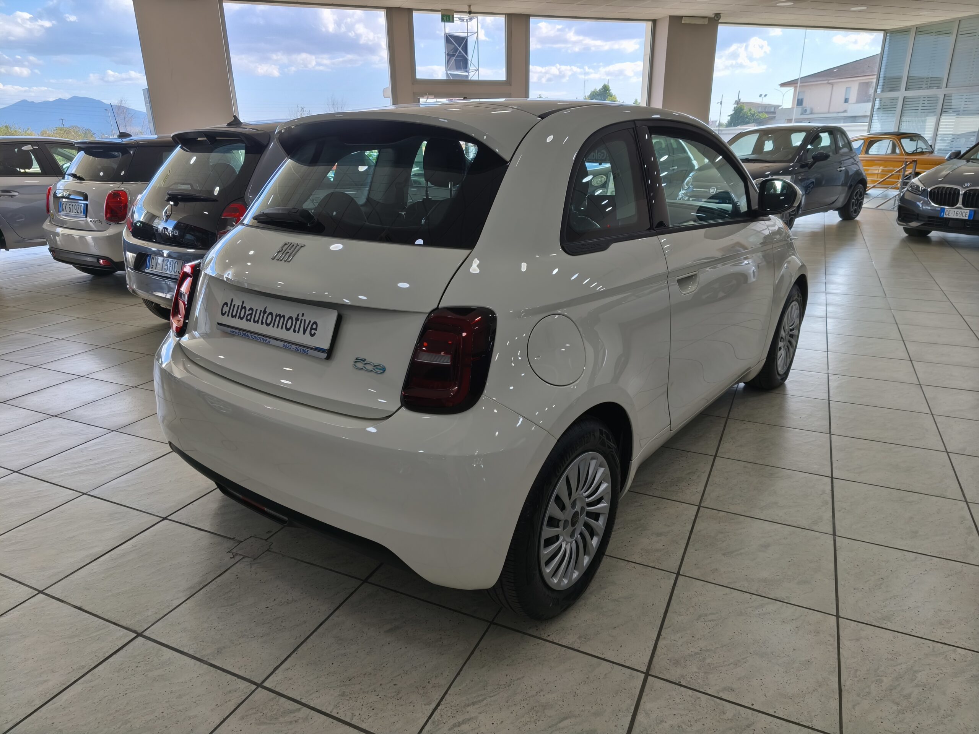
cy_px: 367
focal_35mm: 23
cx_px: 490
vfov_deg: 58.9
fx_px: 650
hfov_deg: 73.9
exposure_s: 1/100
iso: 160
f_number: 1.7
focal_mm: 5.35
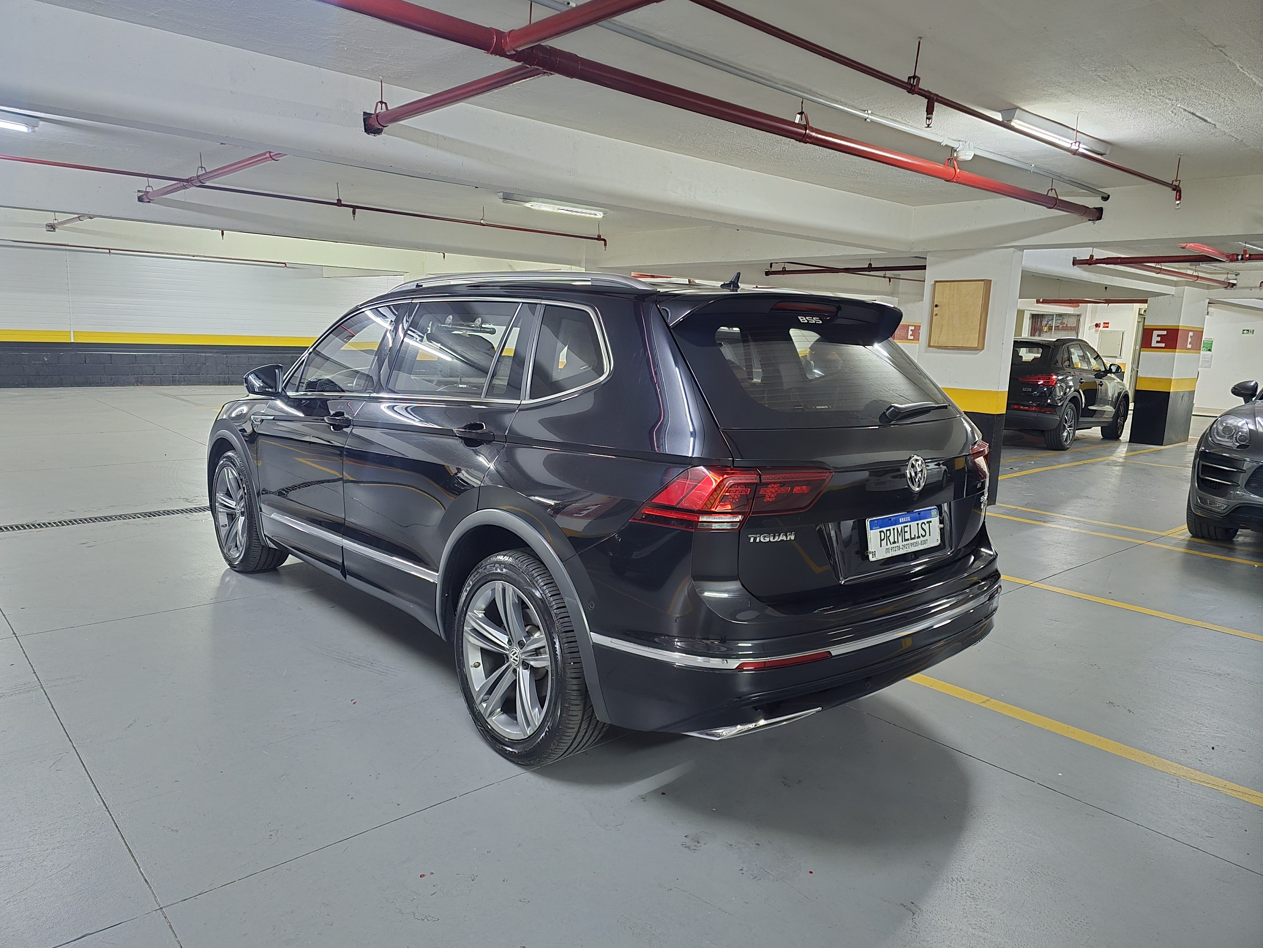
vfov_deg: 58.9
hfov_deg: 73.9
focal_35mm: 23
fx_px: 839
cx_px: 632
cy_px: 474
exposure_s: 1/30
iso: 2500
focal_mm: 6.3
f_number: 1.7
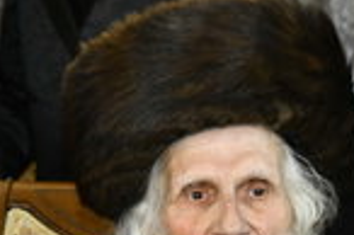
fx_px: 2210
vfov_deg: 6.1
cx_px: 211
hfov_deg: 9.2
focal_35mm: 225
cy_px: 222
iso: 2000
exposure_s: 1/100
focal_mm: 82
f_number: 5.6
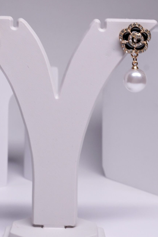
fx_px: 678
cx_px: 70
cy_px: 59
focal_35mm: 103
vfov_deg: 19.7
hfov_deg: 13.3
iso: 400
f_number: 9
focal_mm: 35
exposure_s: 1/100
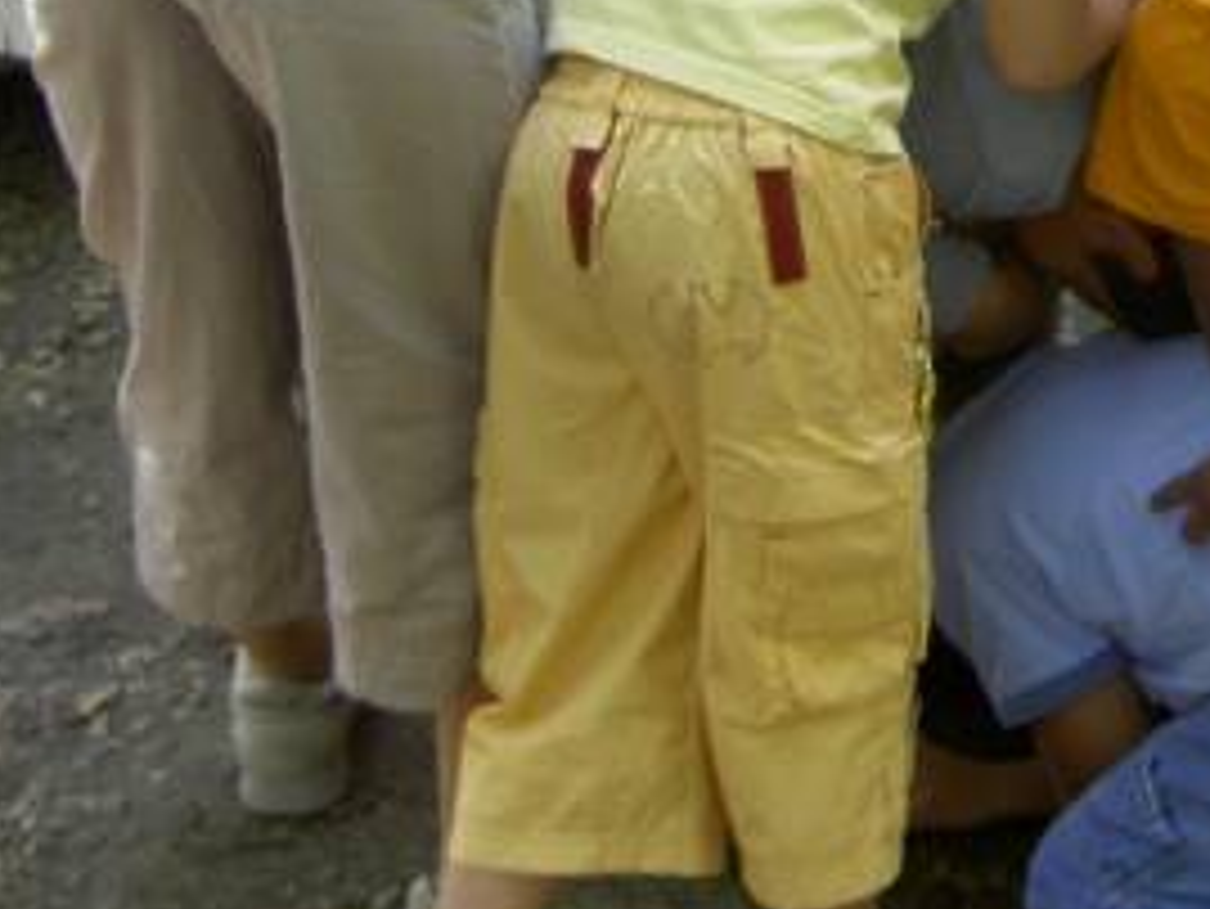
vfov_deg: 12.5
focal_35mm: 116
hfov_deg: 16.6
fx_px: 4057
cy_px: -189
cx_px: 1188
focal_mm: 8
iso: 100
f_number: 2.8
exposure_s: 1/40
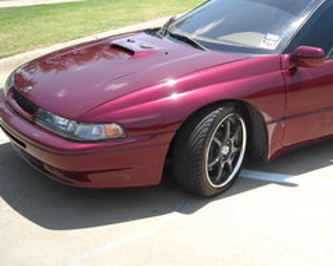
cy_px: 80
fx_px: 562
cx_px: 259
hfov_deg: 32.2
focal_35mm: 57
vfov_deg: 26.5
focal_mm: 5.7
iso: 124
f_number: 5.6
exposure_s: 1/250
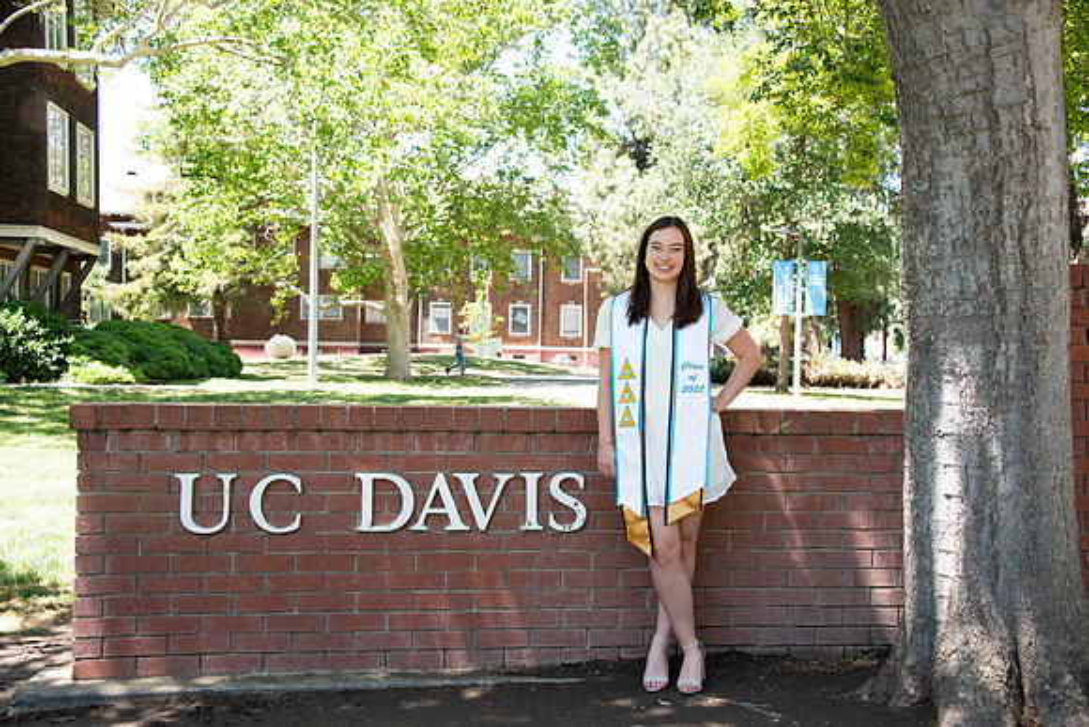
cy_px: 364
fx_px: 1271
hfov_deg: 46.4
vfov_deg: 31.9
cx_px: 544
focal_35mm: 42
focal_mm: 42
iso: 640
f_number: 5.6
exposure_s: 1/400
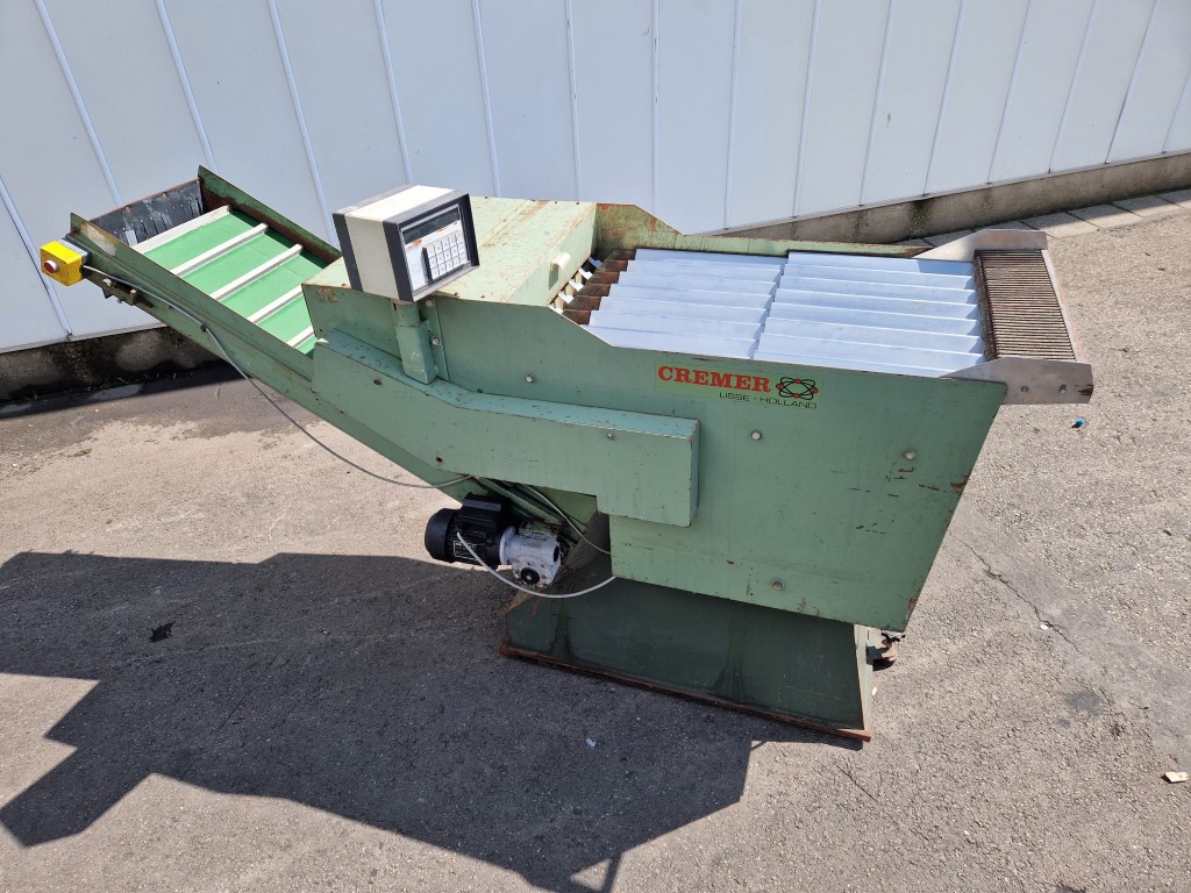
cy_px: 446
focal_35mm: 23
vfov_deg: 58.9
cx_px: 596
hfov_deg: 73.9
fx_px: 791
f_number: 1.8
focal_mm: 5.4
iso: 50
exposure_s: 1/722
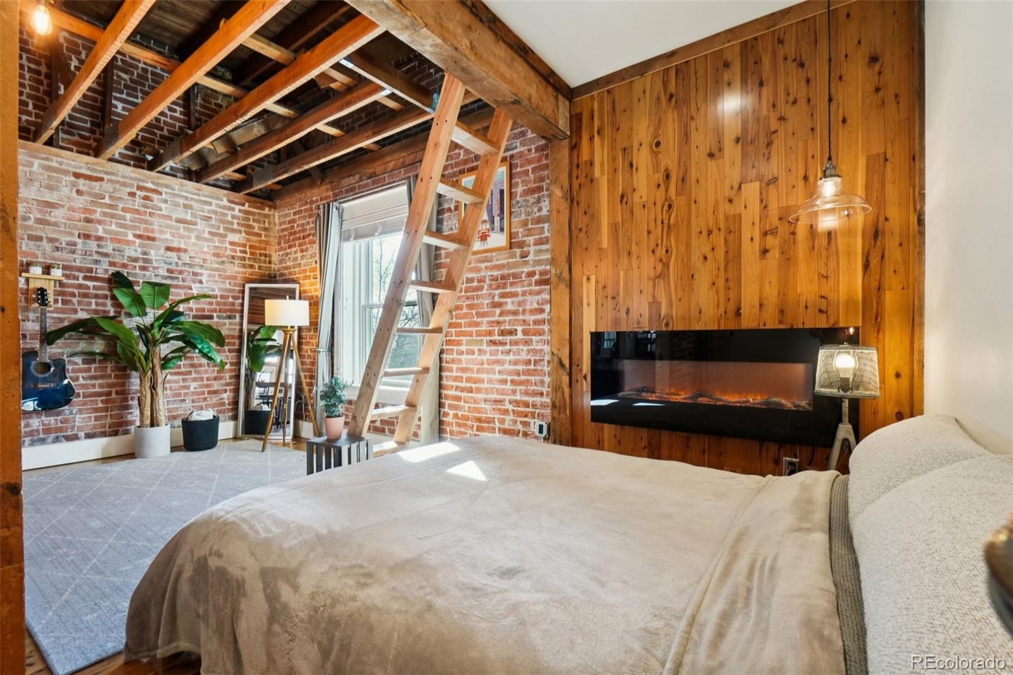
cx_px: 506
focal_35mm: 15
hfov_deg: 100.4
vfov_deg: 77.3
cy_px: 338
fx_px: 422
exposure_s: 1/15
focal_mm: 10
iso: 400
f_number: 8
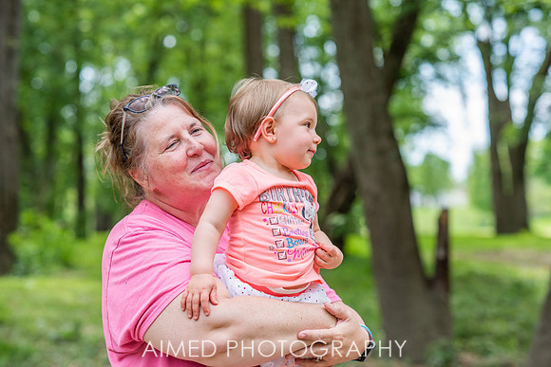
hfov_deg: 23.3
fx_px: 1338
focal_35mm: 87
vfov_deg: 15.6
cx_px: 276
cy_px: 184
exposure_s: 1/1000
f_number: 3.5
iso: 320
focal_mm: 85
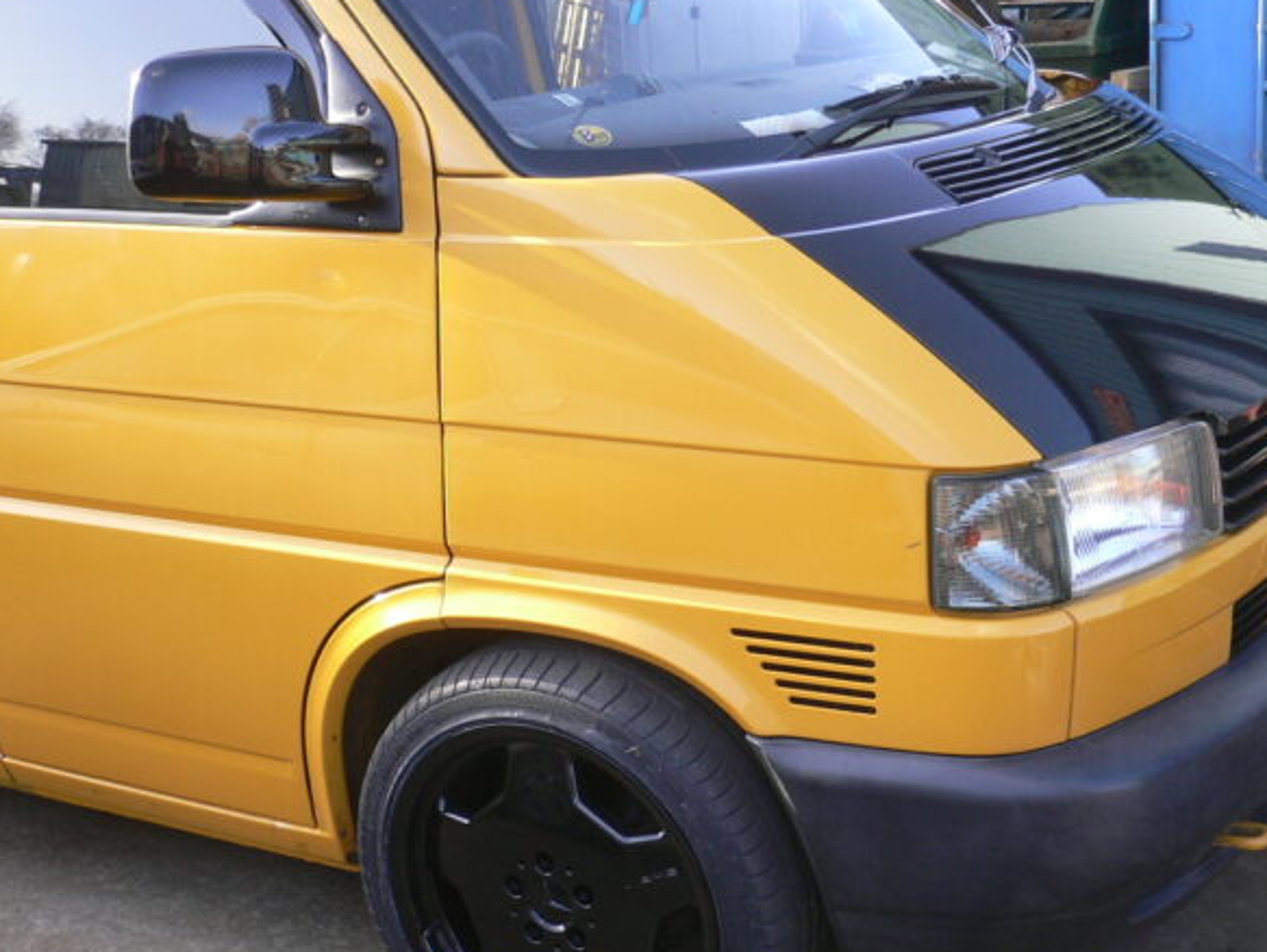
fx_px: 1758
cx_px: 743
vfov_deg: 30.3
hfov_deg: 39.5
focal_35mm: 48
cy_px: 467
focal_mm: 5.8
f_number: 2.8
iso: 80
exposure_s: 1/100
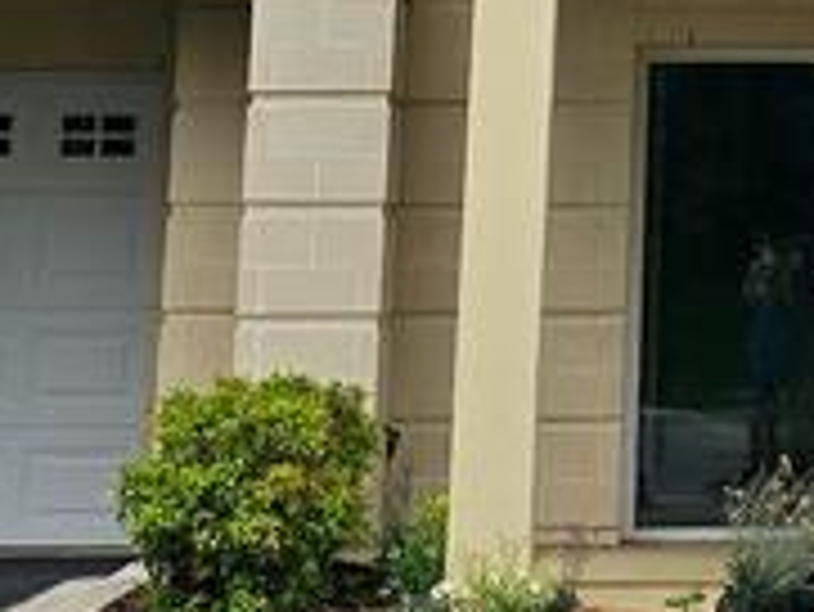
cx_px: 989
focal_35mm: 183
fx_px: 4306
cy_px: -864
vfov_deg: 7.6
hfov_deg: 10.6
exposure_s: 1/832
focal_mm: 6.3
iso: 12
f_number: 1.7
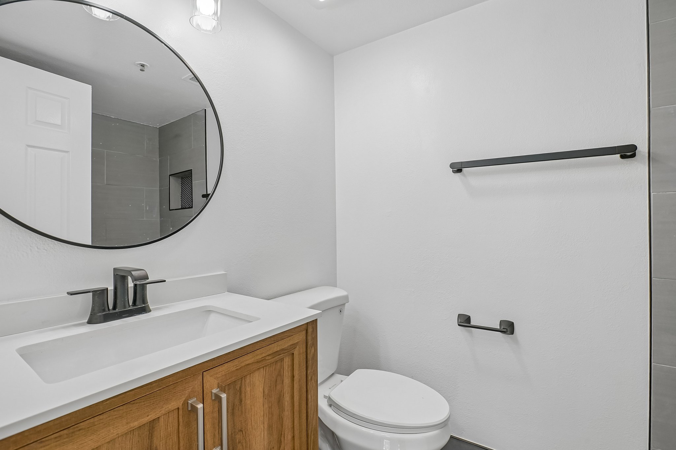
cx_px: 338
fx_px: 300
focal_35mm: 16
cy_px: 225
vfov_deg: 73.7
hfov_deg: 96.7
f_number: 8
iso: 400
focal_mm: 16
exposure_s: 1/80
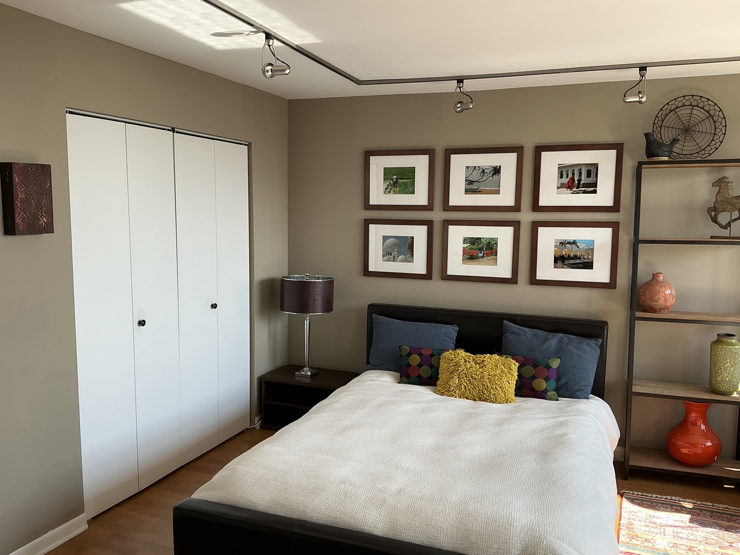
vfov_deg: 49.7
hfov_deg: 63.4
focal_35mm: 28
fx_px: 599
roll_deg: -0.7
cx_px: 370
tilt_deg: -5.6
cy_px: 278
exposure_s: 1/122
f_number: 1.8
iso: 20
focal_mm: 3
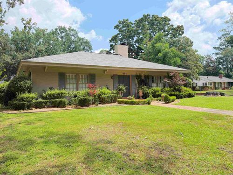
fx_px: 162
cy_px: 88
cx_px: 116
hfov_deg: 71.6
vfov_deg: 56.8
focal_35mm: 24
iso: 100
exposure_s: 1/1060
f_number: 1.78
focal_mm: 6.76
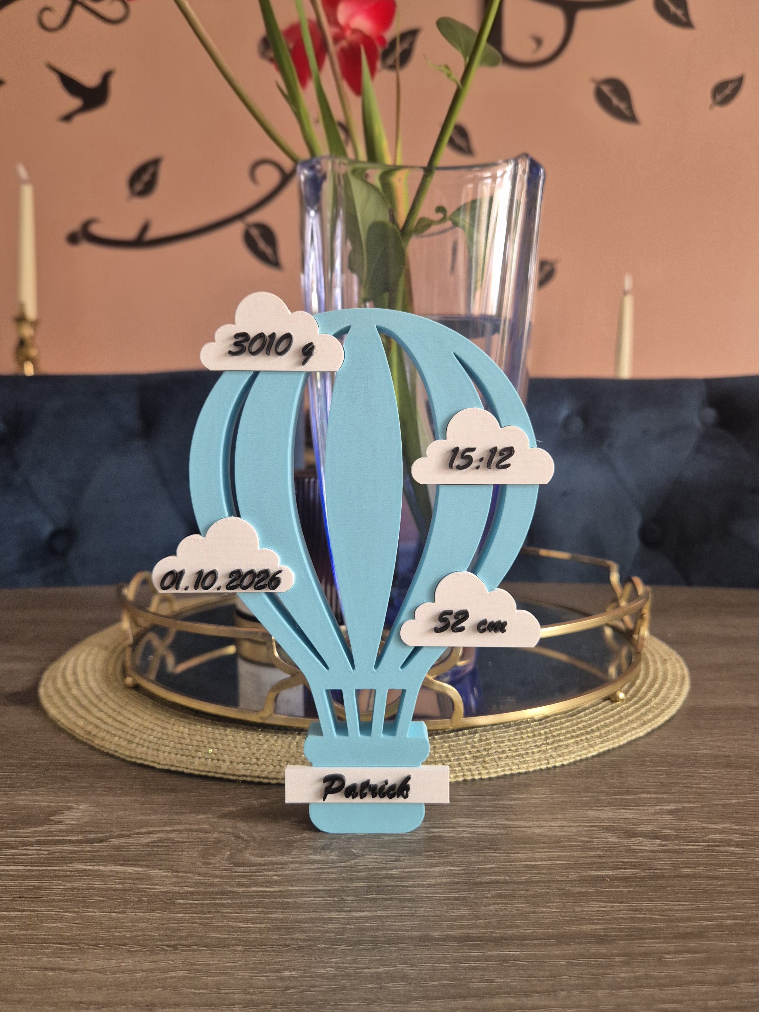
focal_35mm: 23
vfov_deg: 73.9
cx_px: 380
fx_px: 672
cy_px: 506
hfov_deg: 58.9
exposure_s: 1/100
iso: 500
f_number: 1.8
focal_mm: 5.4
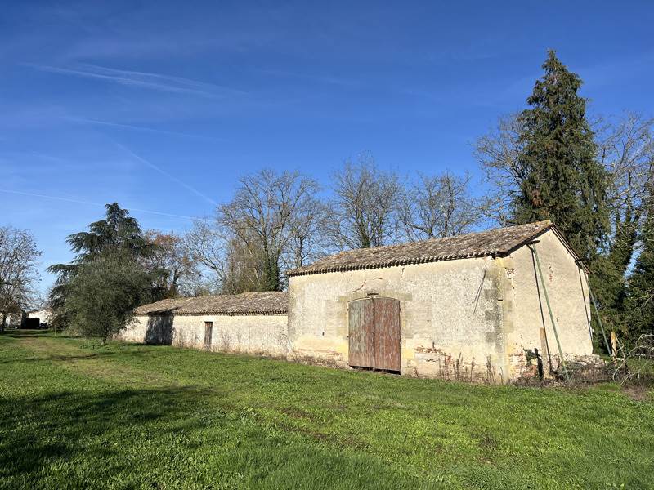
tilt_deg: +8.7
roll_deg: -0.8
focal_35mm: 26
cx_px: 327
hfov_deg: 67.3
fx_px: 491
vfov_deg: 53.1
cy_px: 245
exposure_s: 1/4854
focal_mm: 5.1
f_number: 1.6
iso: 50
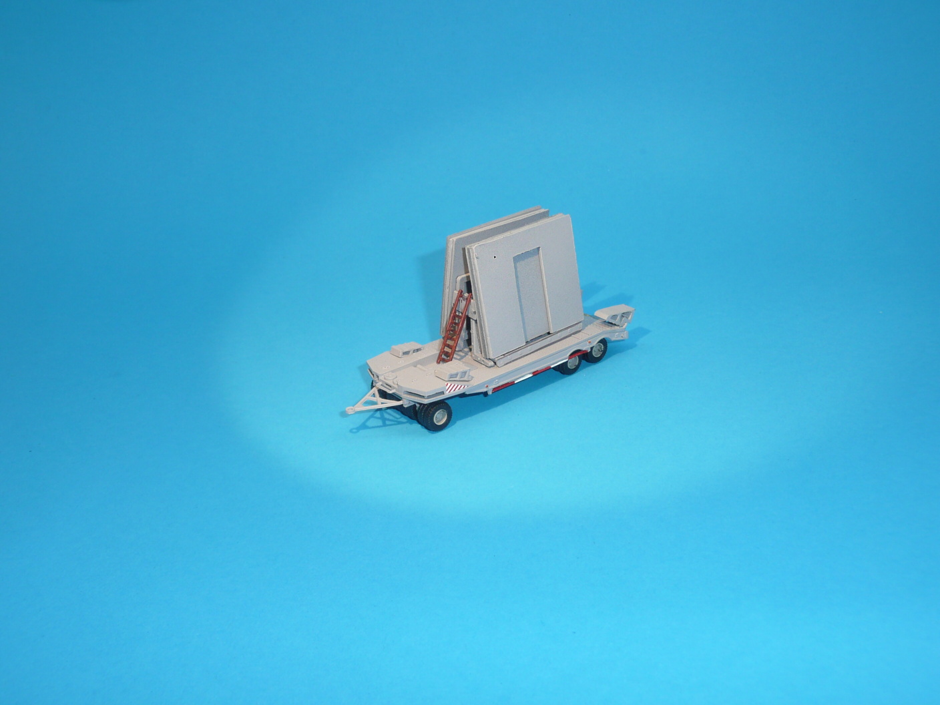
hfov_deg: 46.8
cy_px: 352
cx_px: 470
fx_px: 1086
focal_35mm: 40
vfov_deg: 36.0
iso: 100
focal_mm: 6.5
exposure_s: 1/100
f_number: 3.9
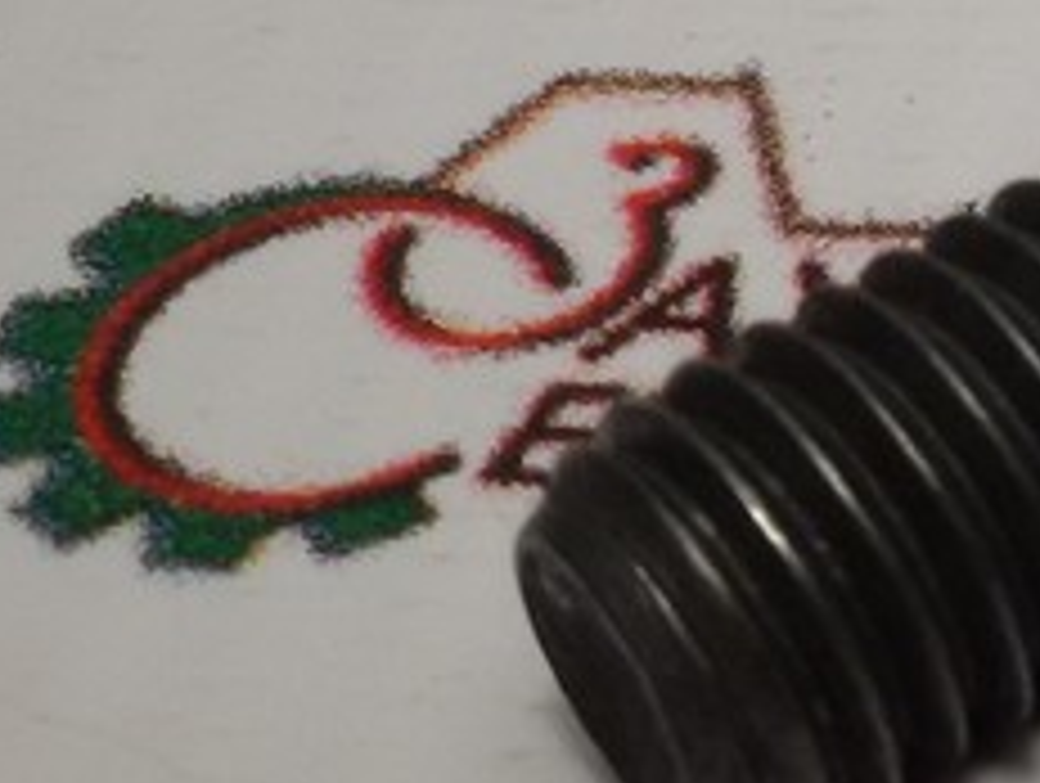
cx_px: 2157
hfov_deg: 12.7
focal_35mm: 134
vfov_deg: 10.7
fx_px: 4032
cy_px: -410
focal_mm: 2.93
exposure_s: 1/110
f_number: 2.4
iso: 40
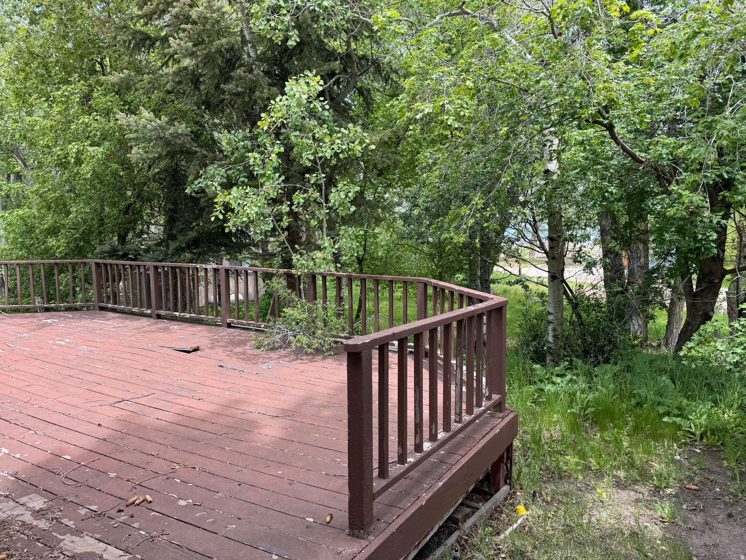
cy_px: 280
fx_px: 517
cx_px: 373
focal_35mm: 24
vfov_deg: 56.8
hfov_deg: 71.6
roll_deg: -0.8
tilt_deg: -5.3
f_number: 1.78
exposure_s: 1/639
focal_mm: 6.76
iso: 80
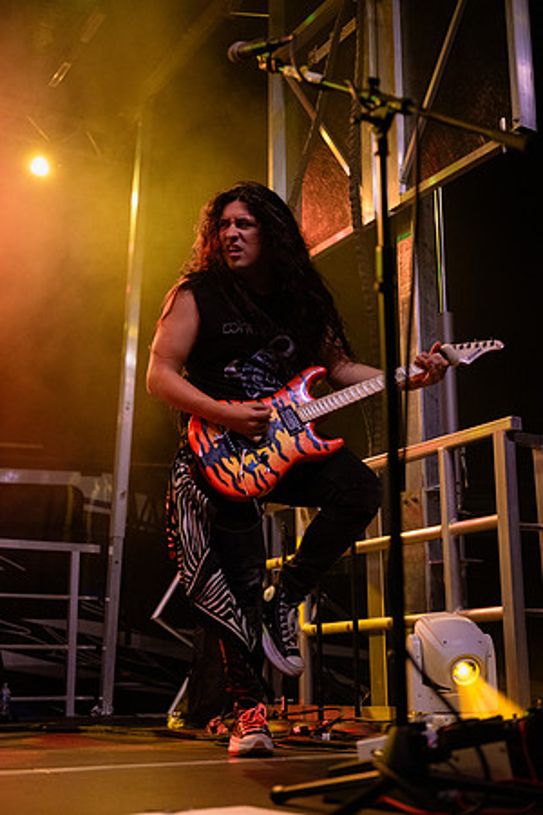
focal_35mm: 46
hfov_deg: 29.2
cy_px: 408
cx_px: 272
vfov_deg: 42.7
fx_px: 1041
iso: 5000
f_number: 2.8
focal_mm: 46
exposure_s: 1/250
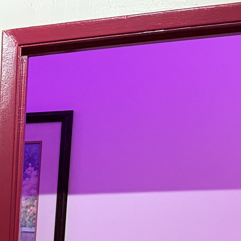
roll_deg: +1.0
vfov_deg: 15.5
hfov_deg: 13.7
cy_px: 364
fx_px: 811
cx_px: -275
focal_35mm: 103
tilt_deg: -6.8
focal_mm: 6.76
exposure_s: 1/60
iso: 500
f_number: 1.78
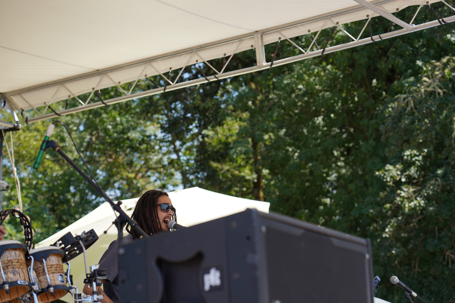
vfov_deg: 13.0
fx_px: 1327
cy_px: 152
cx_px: 228
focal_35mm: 105
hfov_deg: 19.5
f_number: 5.6
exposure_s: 1/250
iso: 100
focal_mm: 105
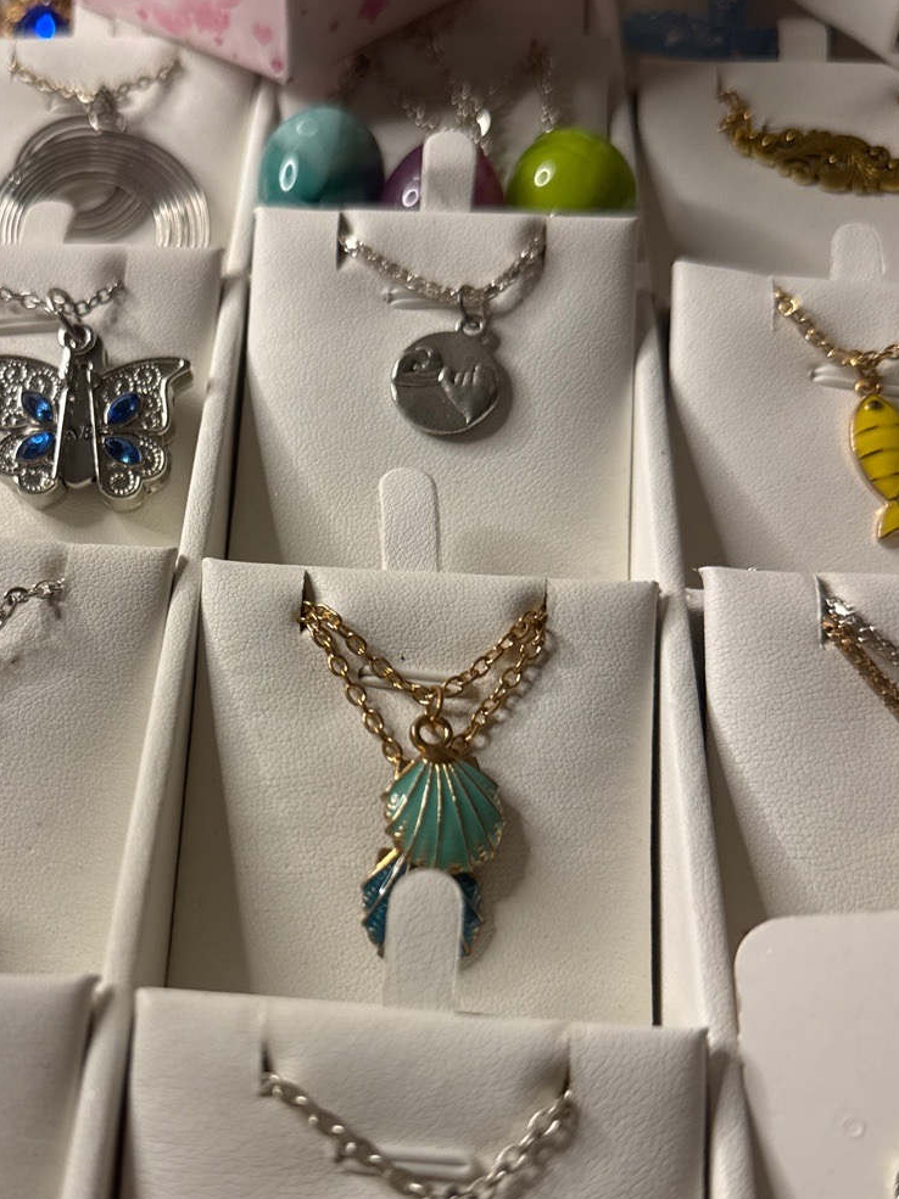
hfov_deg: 36.2
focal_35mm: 39
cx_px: 259
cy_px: 728
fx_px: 1351
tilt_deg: -52.9
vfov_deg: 47.6
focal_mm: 6.76
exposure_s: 1/121
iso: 200
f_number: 1.78
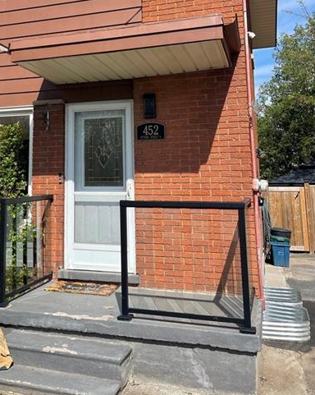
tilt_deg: +9.3
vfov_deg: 45.5
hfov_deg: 37.3
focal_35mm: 39
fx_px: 455
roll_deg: -0.8
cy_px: 106
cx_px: 81
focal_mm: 5.1
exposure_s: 1/2786
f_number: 1.6
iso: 32
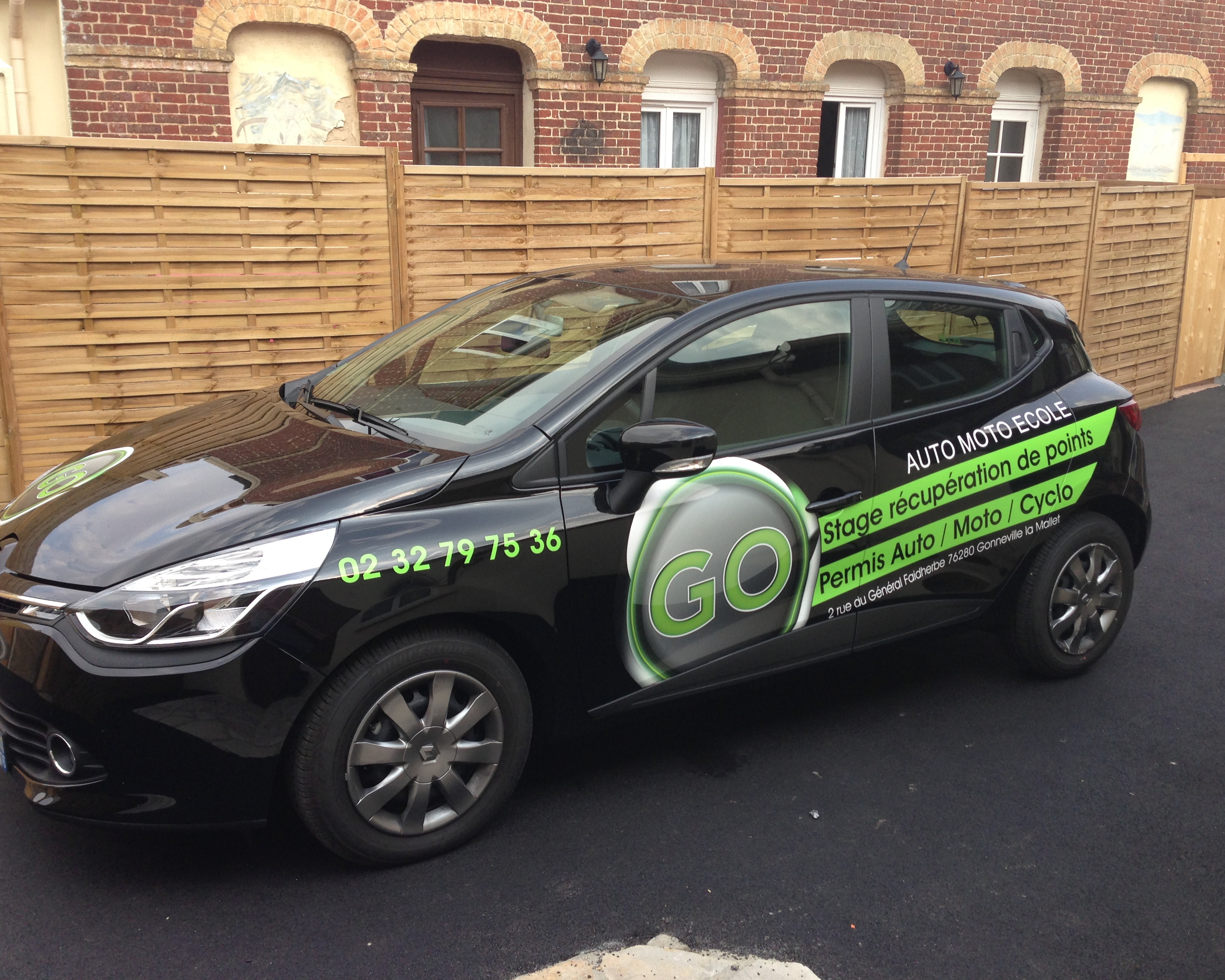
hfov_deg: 51.5
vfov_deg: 42.2
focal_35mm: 35
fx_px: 1269
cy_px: 481
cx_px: 627
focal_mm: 4.13
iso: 50
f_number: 2.4
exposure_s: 1/433
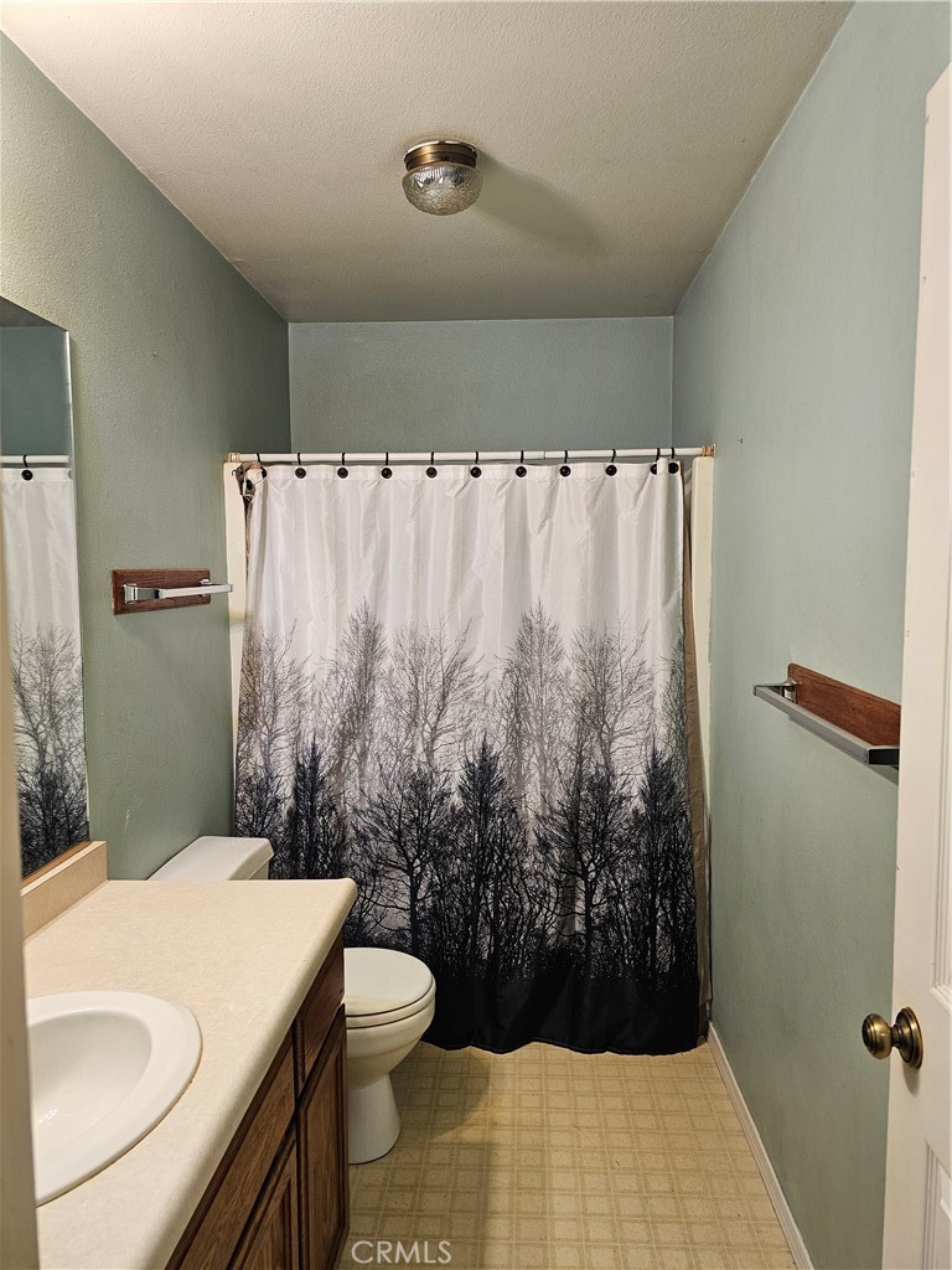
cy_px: 635
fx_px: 843
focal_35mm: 23
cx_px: 476
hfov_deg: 58.9
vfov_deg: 73.9
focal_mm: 6.3
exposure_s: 1/120
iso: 250
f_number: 1.7
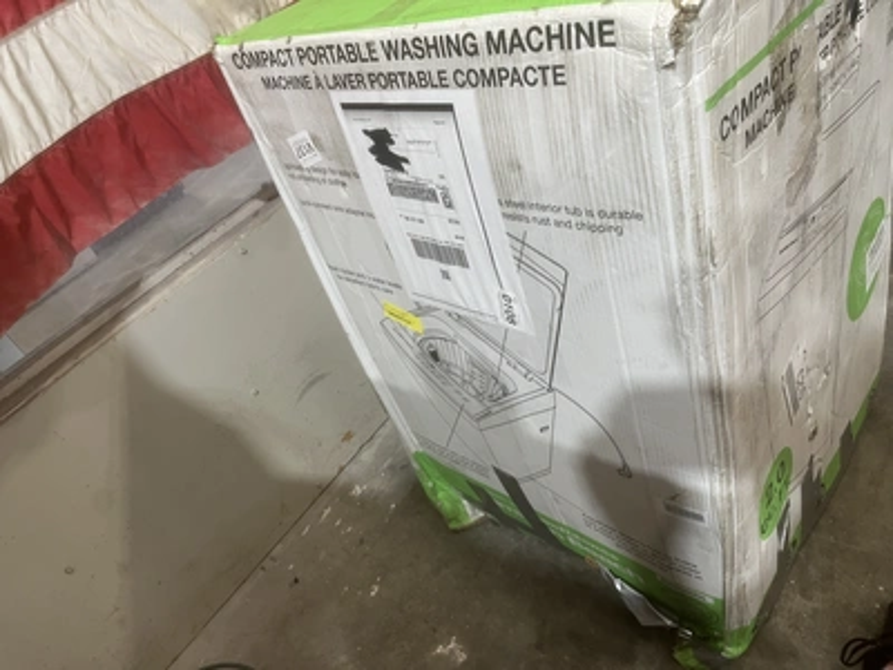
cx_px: 446
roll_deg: +24.3
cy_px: 335
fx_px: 671
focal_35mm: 26
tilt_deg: -34.5
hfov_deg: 67.3
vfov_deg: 53.1
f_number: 1.6
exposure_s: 1/60
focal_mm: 5.1
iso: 100
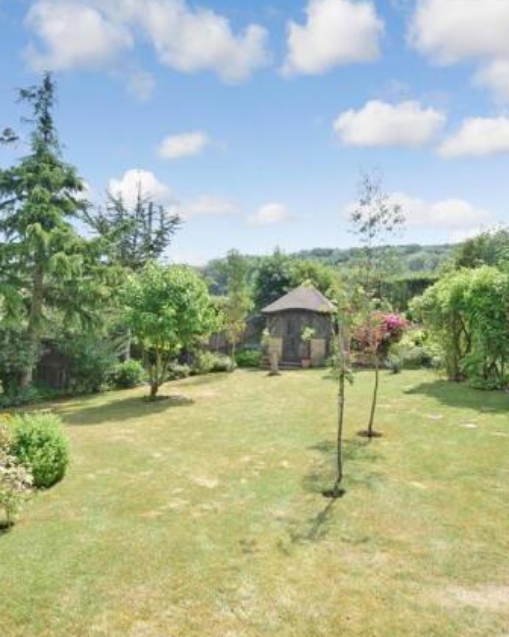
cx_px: 241
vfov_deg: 75.0
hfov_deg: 63.1
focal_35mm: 22
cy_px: 324
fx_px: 414
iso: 200
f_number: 8
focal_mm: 10
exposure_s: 1/250
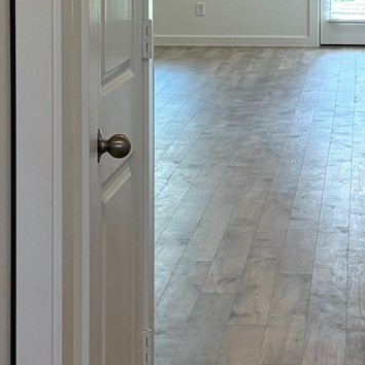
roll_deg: -0.7
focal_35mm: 133
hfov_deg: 13.1
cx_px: 288
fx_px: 1587
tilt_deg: -5.6
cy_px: 34
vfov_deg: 13.0
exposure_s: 1/120
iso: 80
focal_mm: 5.96
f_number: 1.6
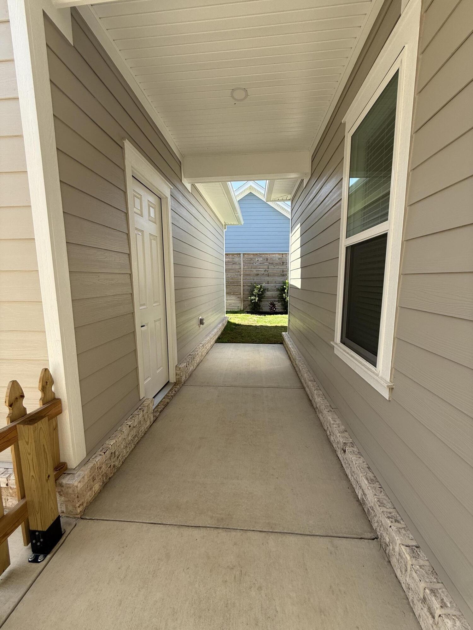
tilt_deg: -6.9
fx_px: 255
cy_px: 315
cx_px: 236
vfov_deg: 102.1
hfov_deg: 85.7
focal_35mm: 14
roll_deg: -0.3
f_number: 2.2
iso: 50
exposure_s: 1/445
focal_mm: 2.22
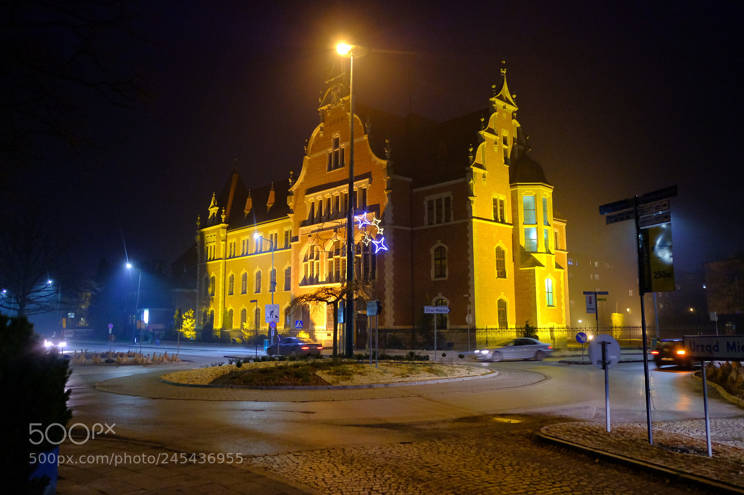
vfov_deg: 47.9
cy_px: 248
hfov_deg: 67.4
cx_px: 372
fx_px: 558
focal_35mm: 27
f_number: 2.8
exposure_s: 1/15
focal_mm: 18
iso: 2000
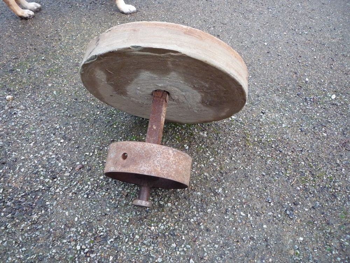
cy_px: 132
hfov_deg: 60.0
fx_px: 303
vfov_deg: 46.8
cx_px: 175
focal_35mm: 30
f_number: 3.3
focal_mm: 5.2
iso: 400
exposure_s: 1/13
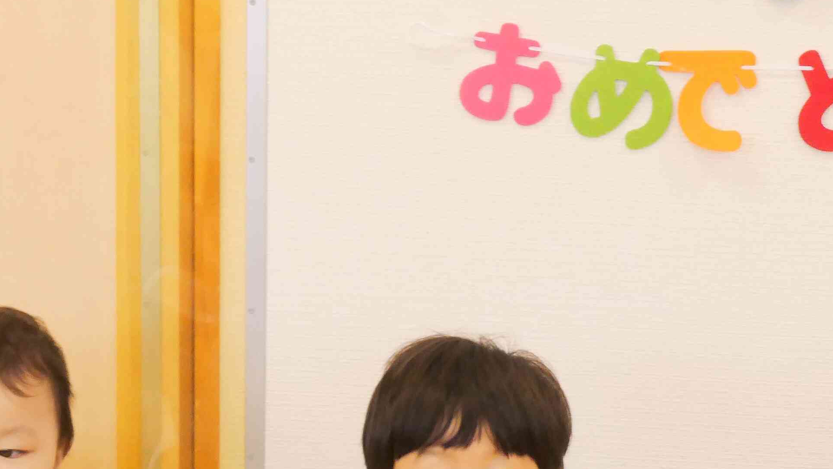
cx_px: 488
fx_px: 2275
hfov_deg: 20.7
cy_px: 439
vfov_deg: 11.7
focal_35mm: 103
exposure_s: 1/80
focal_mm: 9
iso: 125
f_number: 4.1
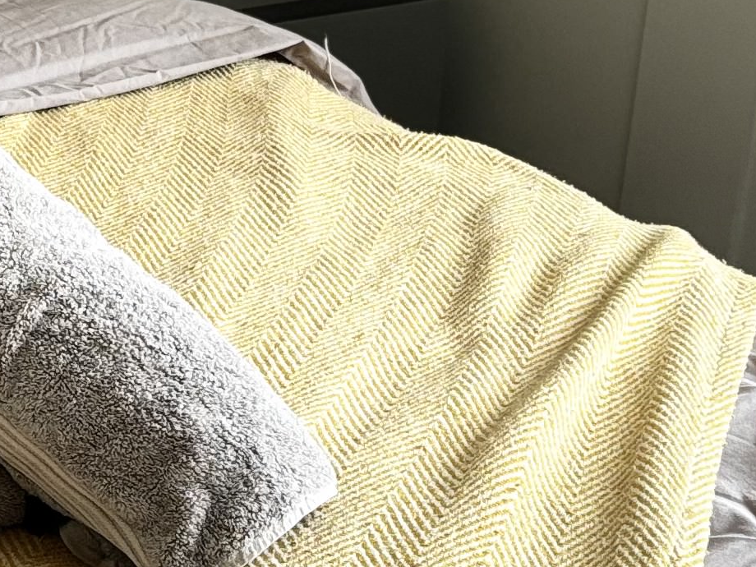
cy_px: 88
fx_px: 2490
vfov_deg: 12.9
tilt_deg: -17.7
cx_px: -232
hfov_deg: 16.3
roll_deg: -0.3
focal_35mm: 114
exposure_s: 1/121
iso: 125
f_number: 1.6
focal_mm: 5.96
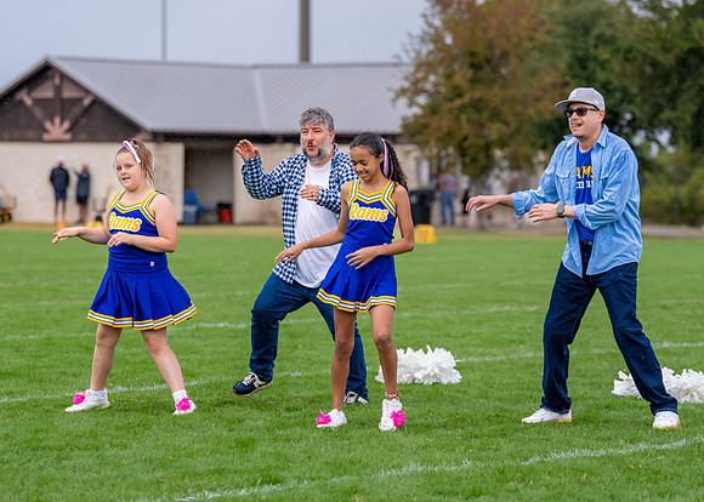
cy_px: 229
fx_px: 3164
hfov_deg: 12.7
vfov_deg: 9.1
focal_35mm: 158
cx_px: 323
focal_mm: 116
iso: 500
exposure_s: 1/1600
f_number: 2.8
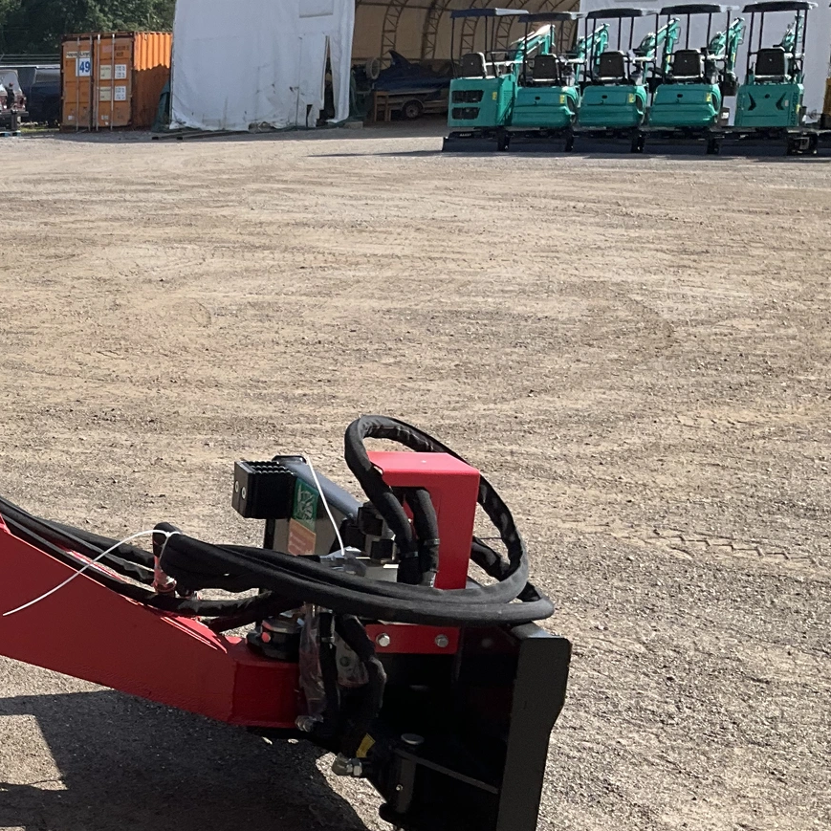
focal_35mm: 59
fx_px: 1602
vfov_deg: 29.0
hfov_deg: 26.5
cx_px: -108
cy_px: 518
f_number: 1.8
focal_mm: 3
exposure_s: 1/1121
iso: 25
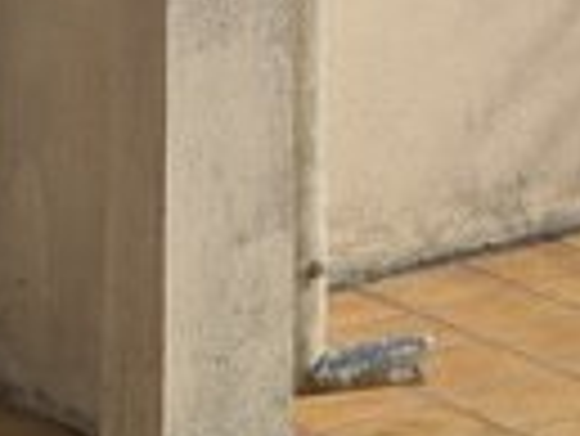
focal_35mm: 149
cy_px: -562
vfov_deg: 9.1
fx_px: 2499
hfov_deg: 12.4
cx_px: 958
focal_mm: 6.81
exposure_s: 1/2410
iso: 38
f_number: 1.85
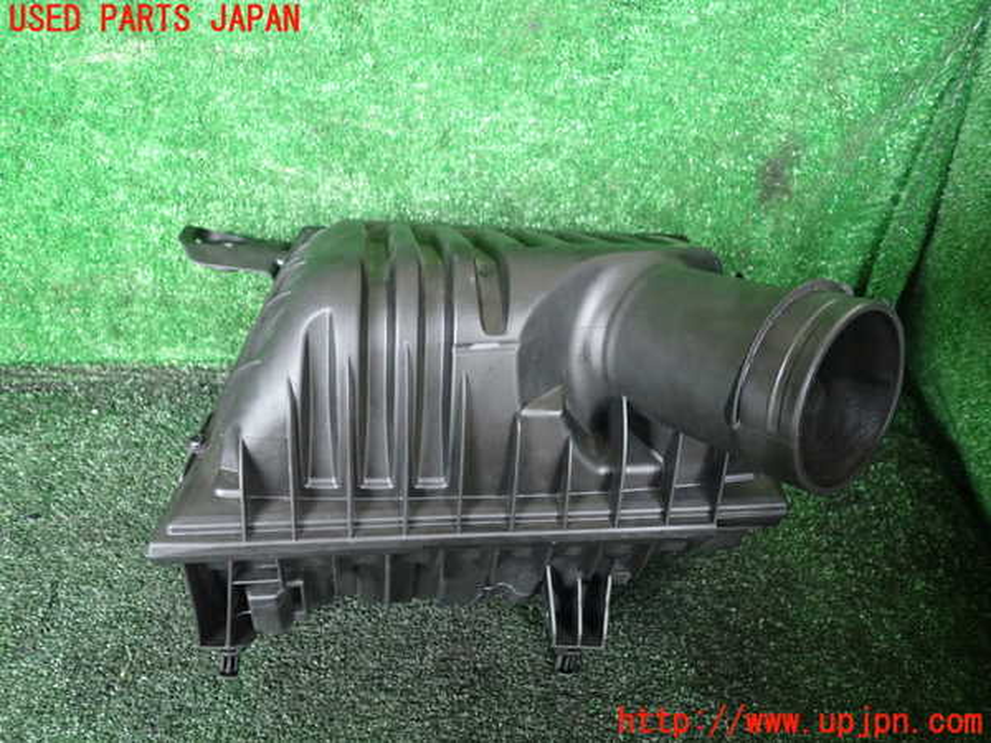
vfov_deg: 46.8
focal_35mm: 30
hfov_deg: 60.0
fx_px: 859
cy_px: 372
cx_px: 496
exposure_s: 1/30
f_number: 2.3
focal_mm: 5.4
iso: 800
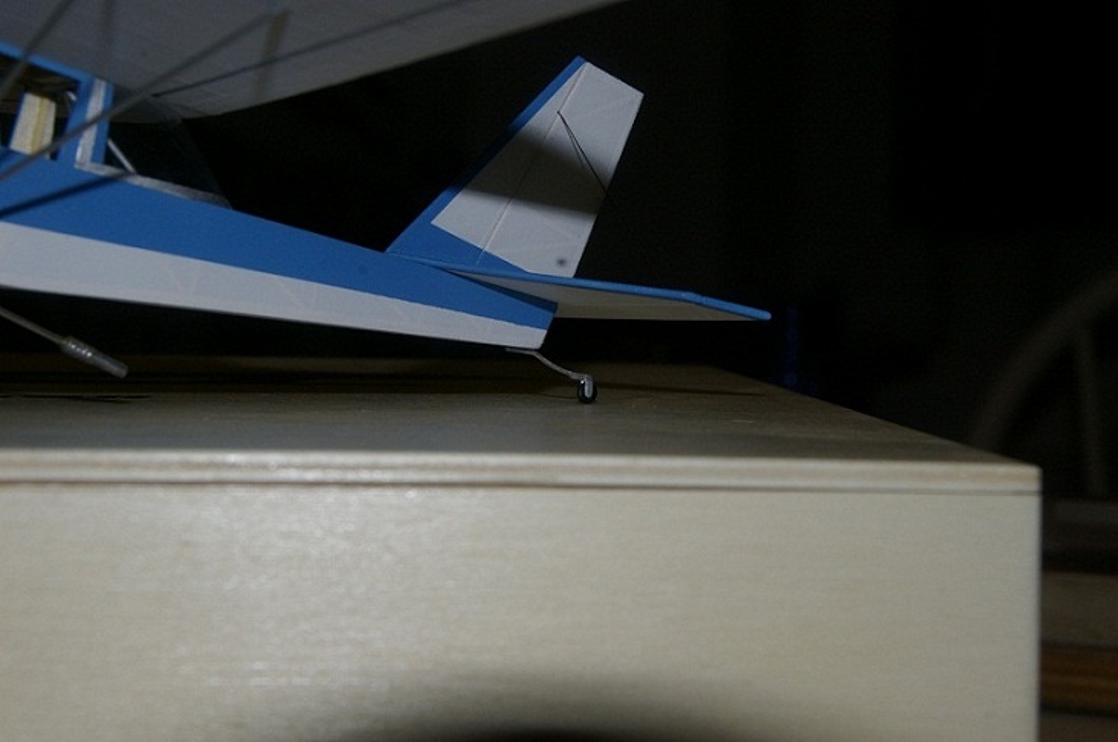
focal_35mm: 82
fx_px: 2559
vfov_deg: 16.5
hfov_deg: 24.6
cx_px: 559
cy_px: 371
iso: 400
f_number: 16
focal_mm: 55
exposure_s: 1/60
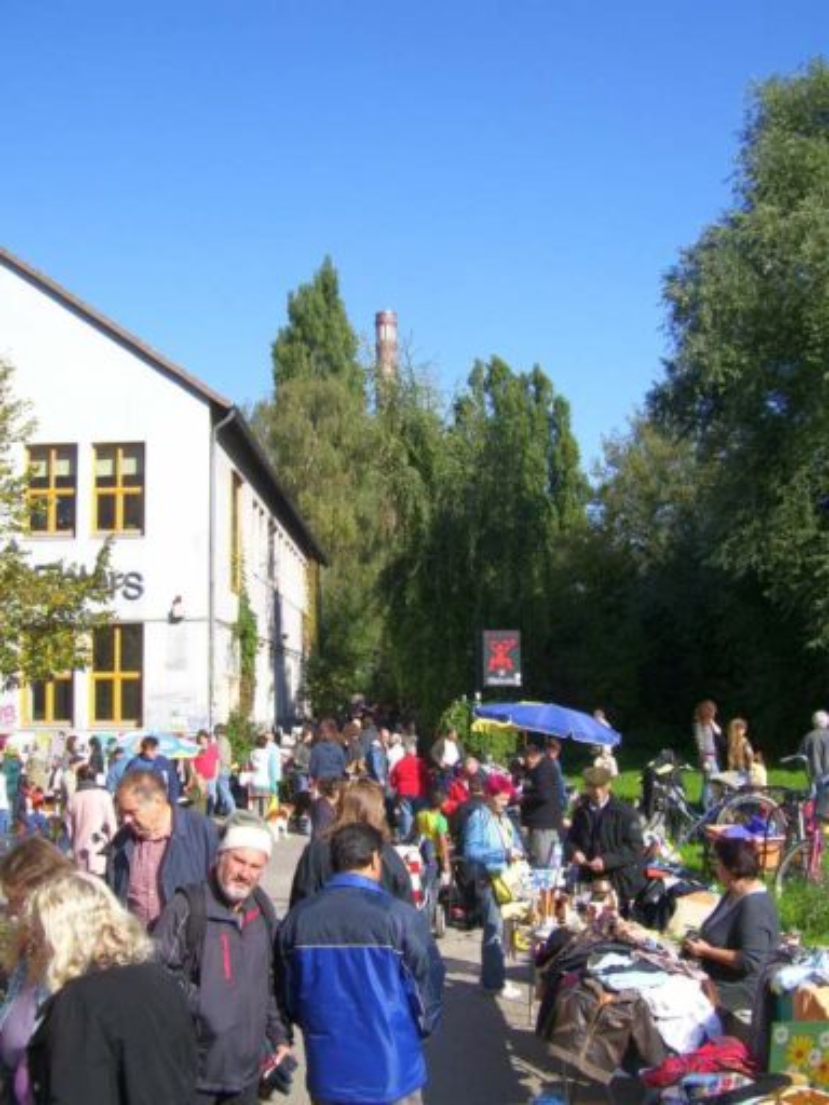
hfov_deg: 38.7
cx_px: 414
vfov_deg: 50.1
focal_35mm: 37
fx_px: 1181
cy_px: 552
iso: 80
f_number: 4.8
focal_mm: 6
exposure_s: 1/350
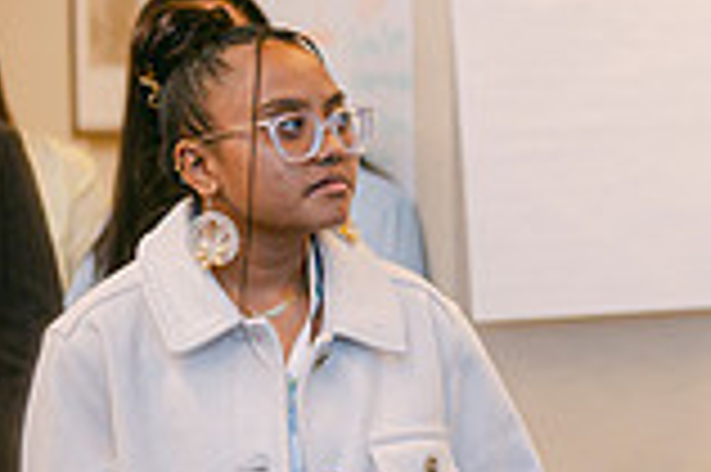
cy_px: 346
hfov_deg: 10.4
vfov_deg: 7.1
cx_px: 936
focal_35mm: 193
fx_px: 3808
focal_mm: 50
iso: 500
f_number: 2
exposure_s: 1/100
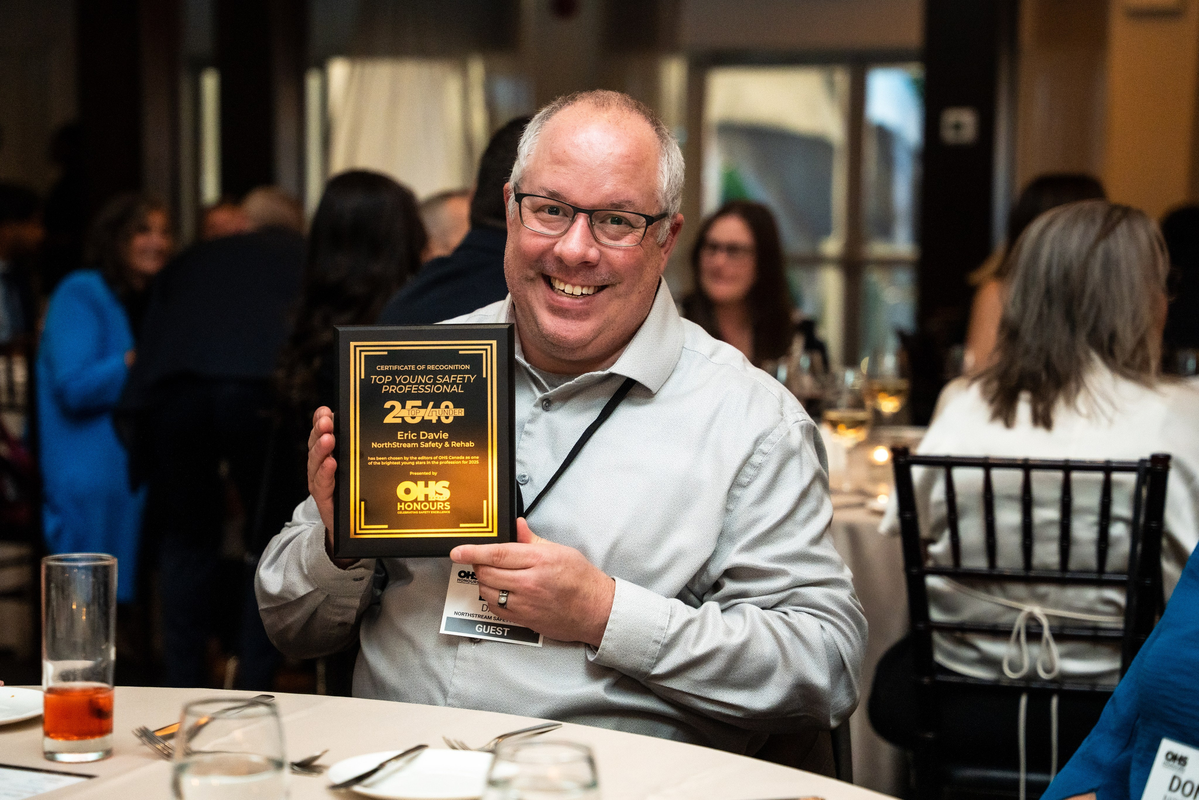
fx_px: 2607
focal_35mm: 78
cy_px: 422
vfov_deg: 17.4
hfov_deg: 25.9
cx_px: 577
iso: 2000
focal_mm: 70
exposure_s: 1/200
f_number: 2.8
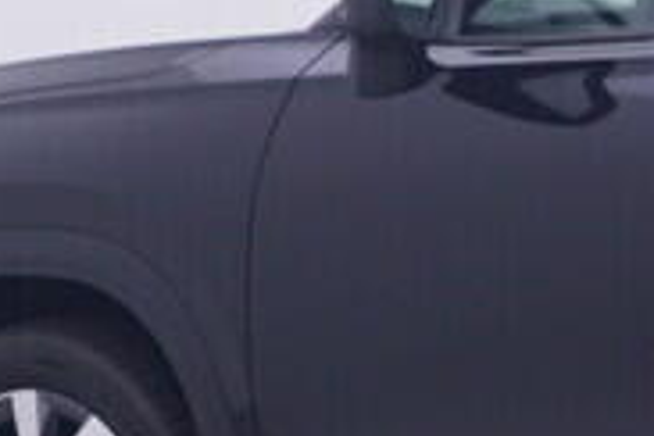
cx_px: 1122
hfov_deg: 11.0
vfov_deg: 7.8
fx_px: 3214
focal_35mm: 177
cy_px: 168
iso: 200
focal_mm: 15
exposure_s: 1/80
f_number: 5
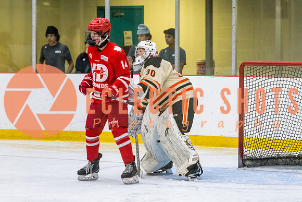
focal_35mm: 226
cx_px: 171
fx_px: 1898
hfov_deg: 9.1
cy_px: 118
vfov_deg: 6.1
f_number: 3.2
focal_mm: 170
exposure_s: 1/640
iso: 3200
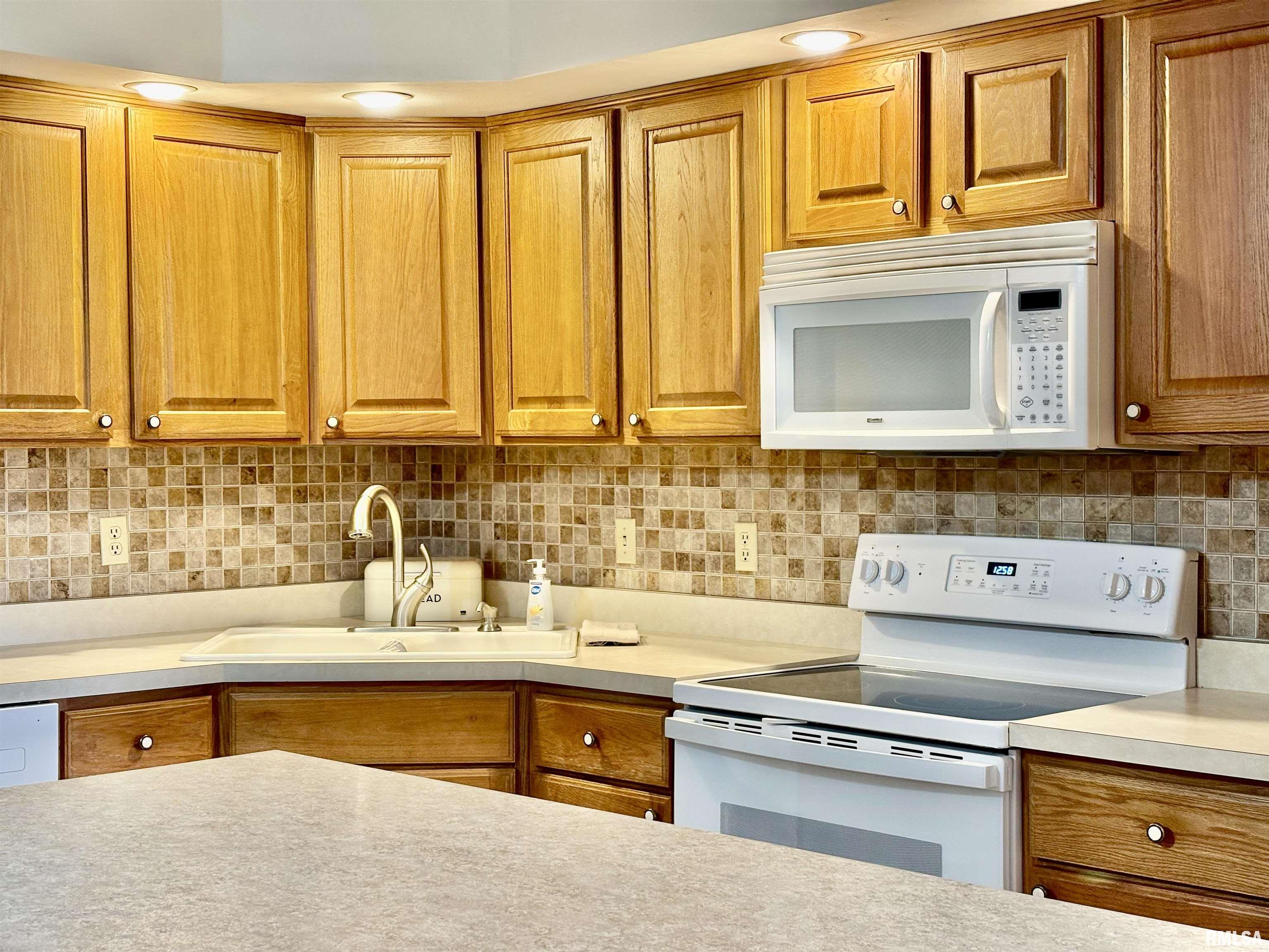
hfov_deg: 36.8
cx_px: 634
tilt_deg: -1.3
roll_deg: +0.7
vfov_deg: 28.0
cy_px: 476
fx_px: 1906
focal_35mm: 52
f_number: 1.6
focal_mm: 5.96
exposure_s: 1/60
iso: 100
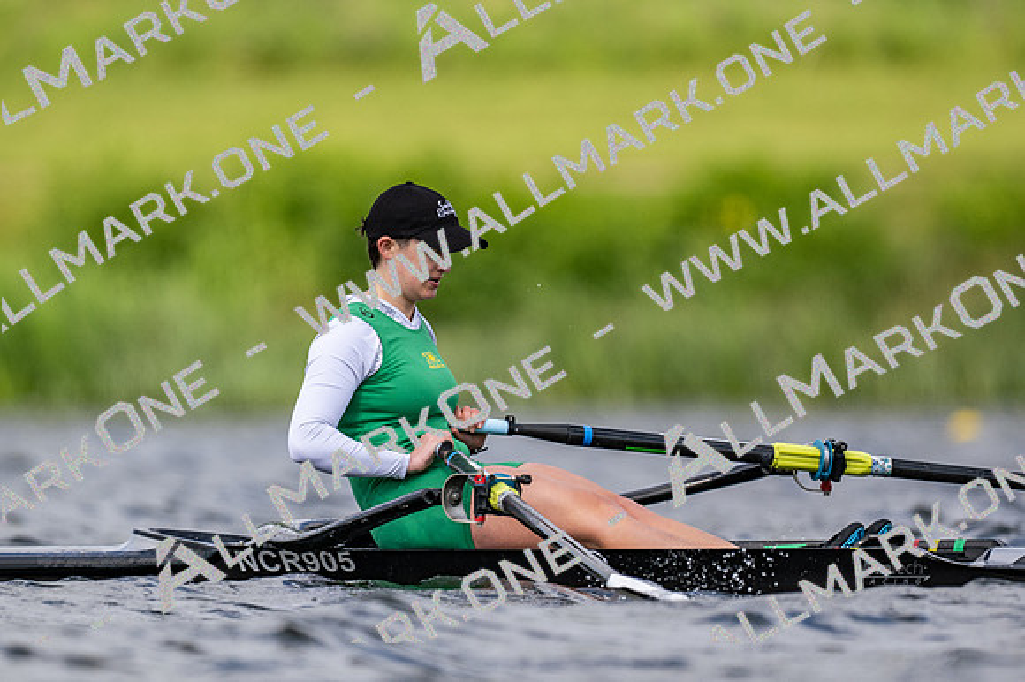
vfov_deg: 1.5
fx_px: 25609
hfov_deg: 2.3
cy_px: 341
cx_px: 512
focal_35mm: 900
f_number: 4
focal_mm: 600
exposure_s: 1/2500
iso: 400
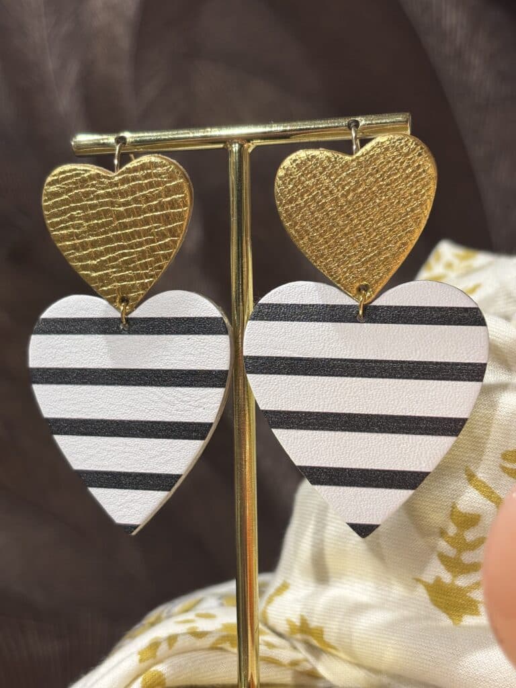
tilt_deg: +4.3
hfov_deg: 28.0
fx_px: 1034
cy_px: 344
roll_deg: -0.1
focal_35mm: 52
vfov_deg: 36.8
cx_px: 258
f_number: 1.6
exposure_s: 1/100
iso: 32
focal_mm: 5.96
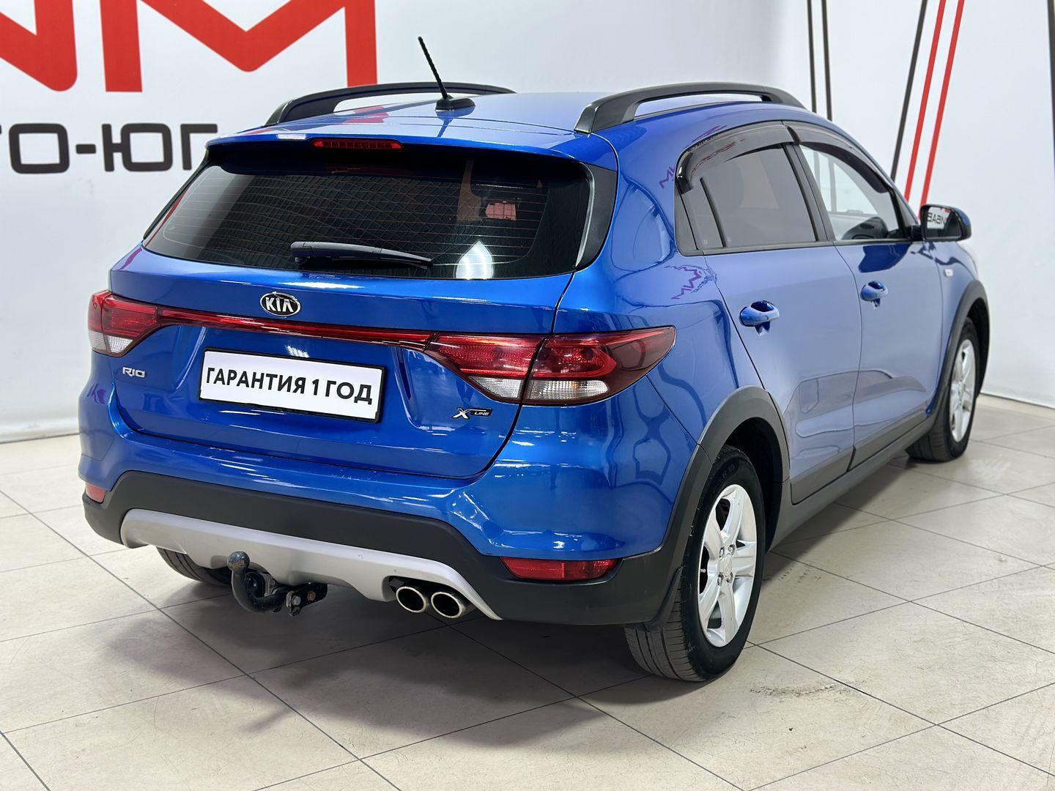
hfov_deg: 39.7
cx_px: 528
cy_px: 396
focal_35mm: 48
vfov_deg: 30.3
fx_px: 1463
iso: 100
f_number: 1.78
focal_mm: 6.86
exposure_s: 1/50
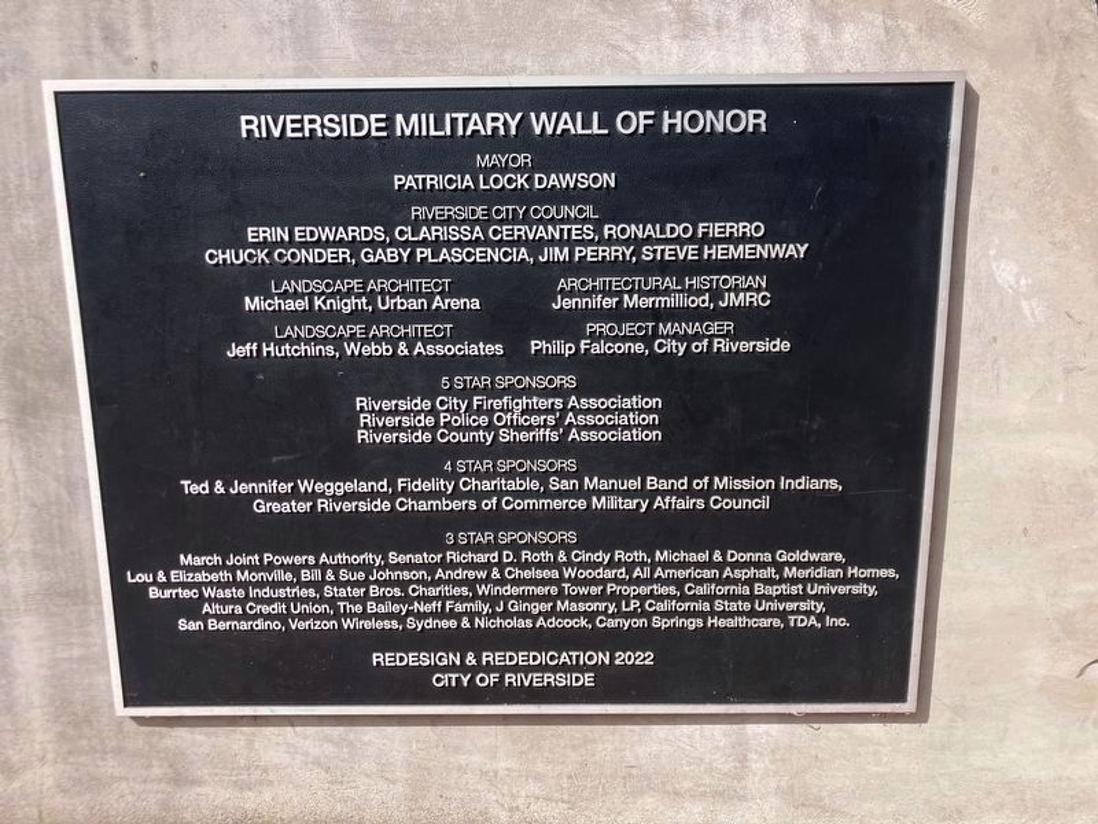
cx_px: 549
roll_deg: +0.7
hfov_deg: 63.4
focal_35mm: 28
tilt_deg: -11.8
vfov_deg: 49.7
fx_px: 888
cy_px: 412
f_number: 1.8
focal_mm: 3.99
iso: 32
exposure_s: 1/796
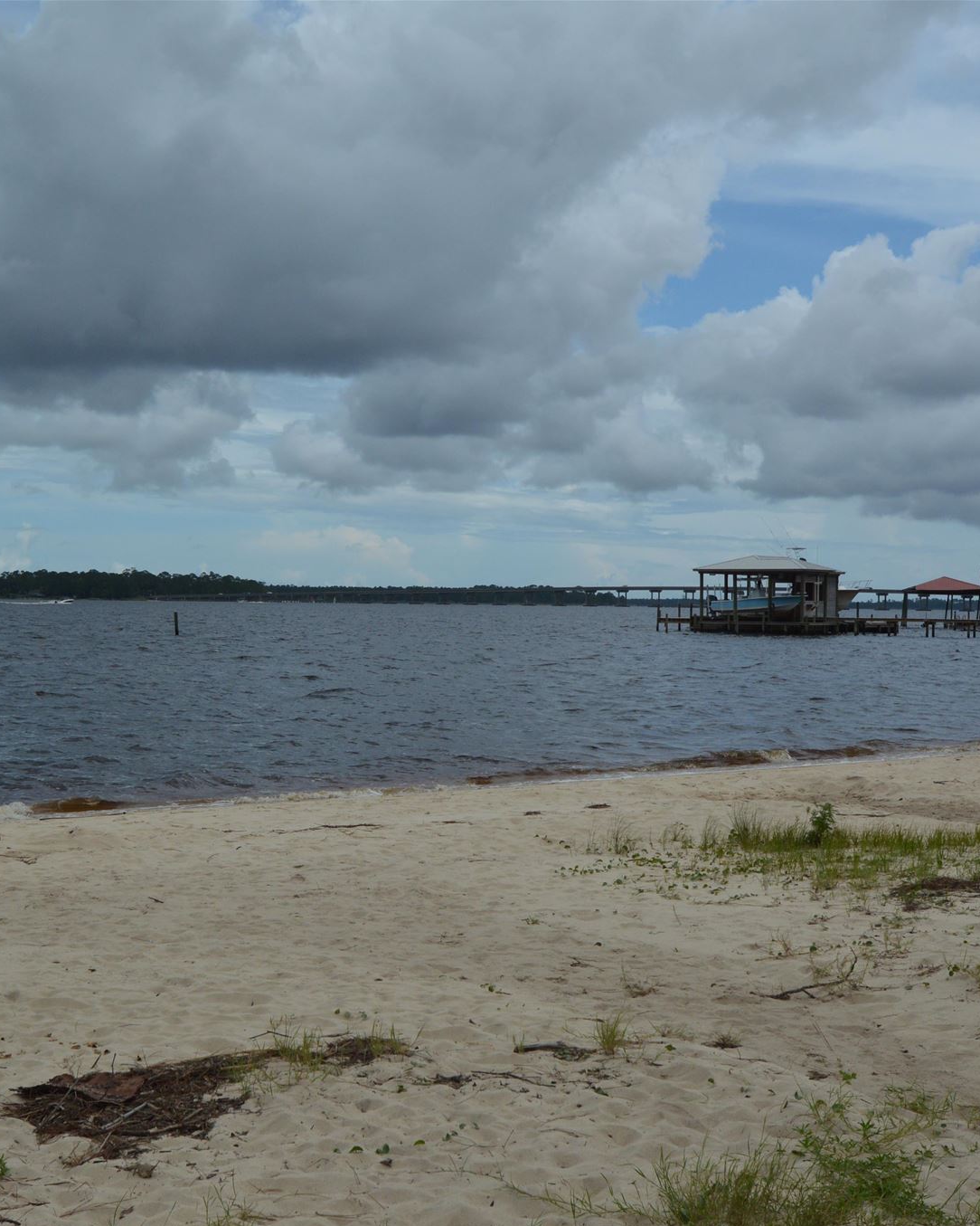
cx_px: 439
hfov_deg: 29.7
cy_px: 615
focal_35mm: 51
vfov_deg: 36.7
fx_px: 1849
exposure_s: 1/2000
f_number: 7.1
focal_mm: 24
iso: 400
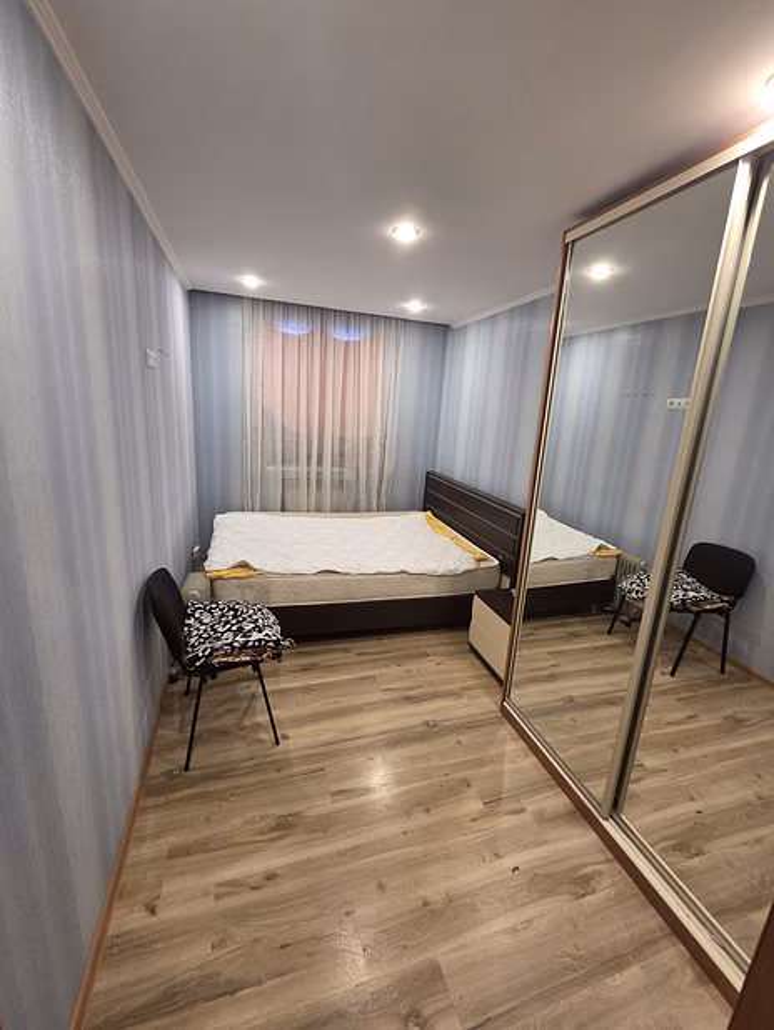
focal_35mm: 13
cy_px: 515
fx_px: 387
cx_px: 387
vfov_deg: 106.2
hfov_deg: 90.0
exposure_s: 1/50
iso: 500
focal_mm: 2.2
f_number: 2.2
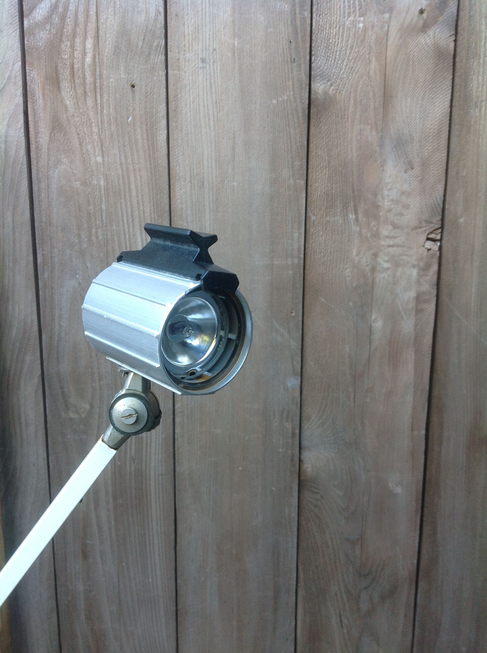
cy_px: 326
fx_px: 658
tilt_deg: -10.9
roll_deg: -0.8
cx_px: 244
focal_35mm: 35
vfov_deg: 52.7
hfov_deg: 40.6
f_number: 2.4
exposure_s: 1/30
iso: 50
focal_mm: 4.28
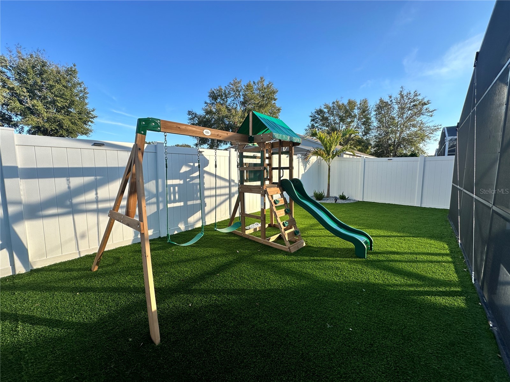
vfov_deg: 85.7
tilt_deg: -6.1
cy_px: 191
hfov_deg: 102.1
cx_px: 255
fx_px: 206
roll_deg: +0.4
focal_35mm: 14
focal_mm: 2.22
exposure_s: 1/707
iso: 40
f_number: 2.2
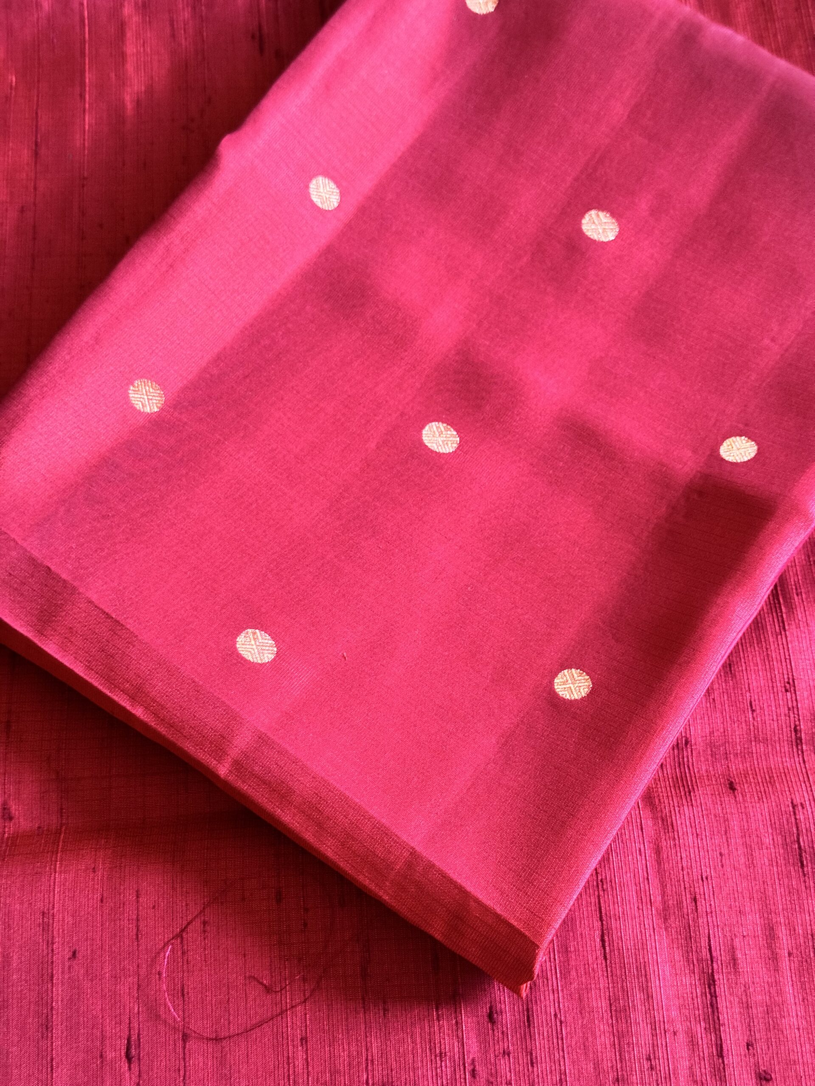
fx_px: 1507
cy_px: 543
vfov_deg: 39.7
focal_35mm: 48
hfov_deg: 30.3
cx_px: 408
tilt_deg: -66.7
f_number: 1.78
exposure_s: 1/40
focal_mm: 6.76
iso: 500
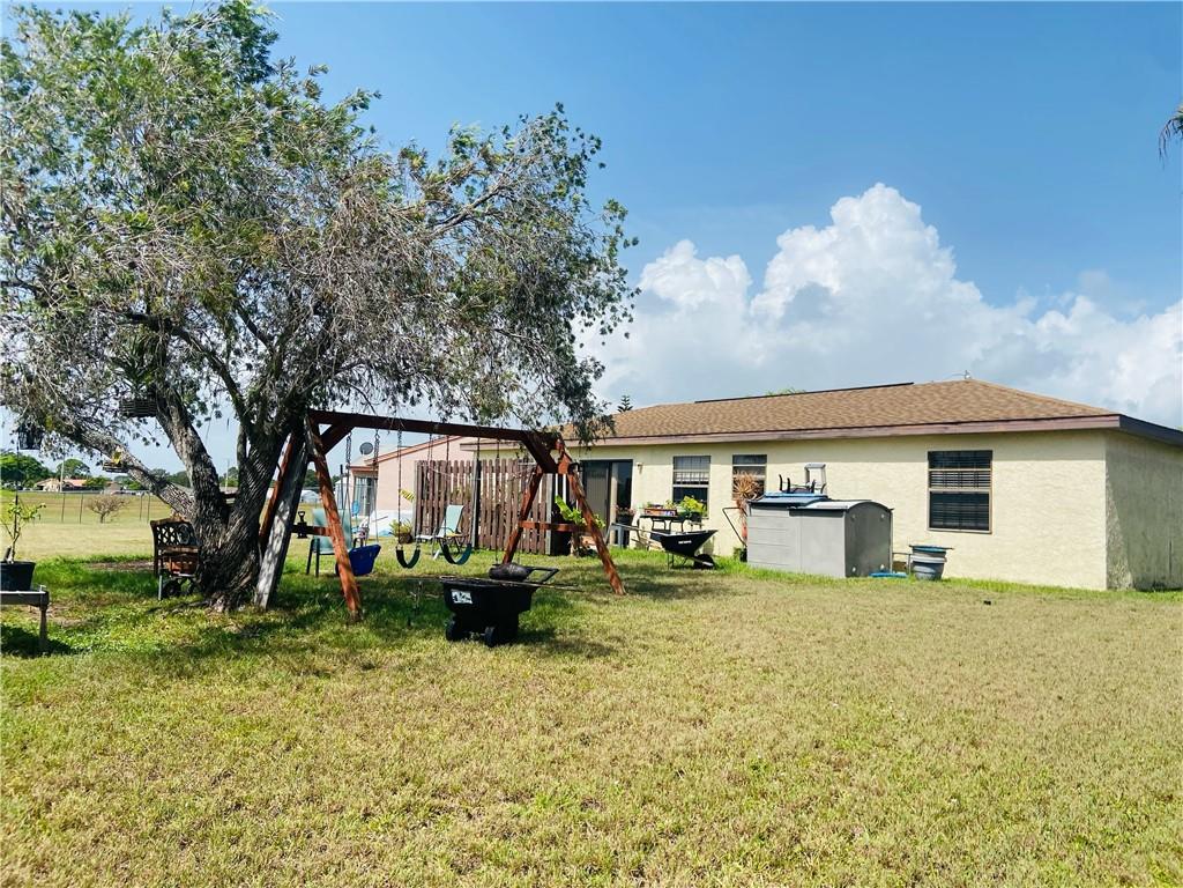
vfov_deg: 53.1
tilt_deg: +3.9
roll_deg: -2.5
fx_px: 889
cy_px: 444
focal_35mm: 26
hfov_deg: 67.3
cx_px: 592
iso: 32
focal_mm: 4.25
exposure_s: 1/4115
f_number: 1.8
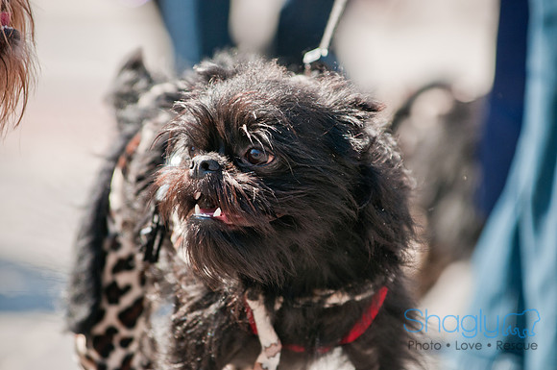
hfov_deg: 6.9
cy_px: 185
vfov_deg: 4.6
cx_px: 278
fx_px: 4635
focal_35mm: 300
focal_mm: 200
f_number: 4
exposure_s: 1/640
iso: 200
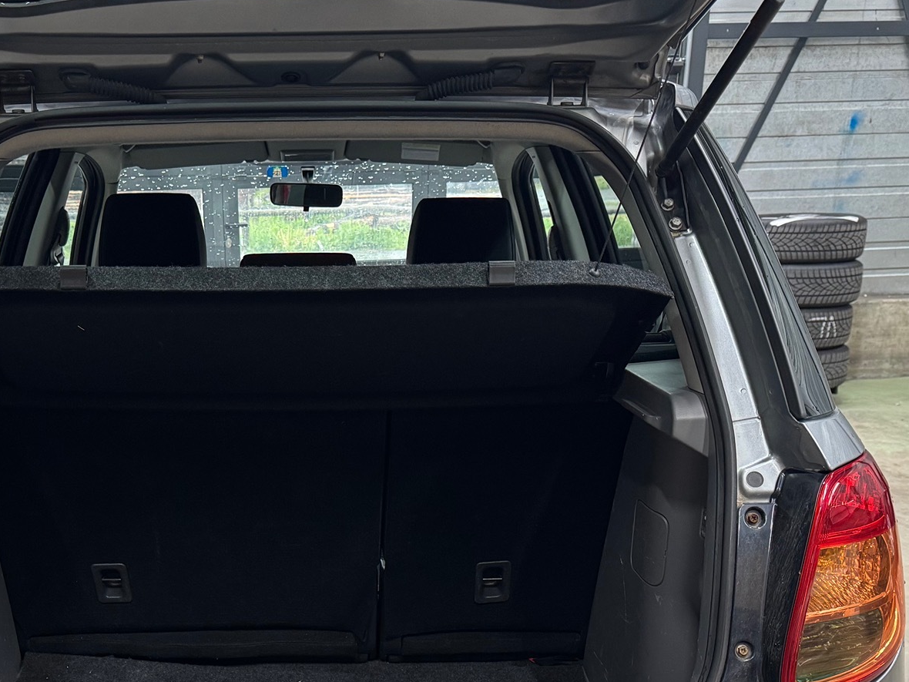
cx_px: 293
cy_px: 577
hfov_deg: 45.0
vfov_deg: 33.7
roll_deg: +1.6
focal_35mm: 41
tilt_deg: -20.8
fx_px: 1077
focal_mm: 6.76
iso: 320
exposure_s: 1/50
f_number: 1.78
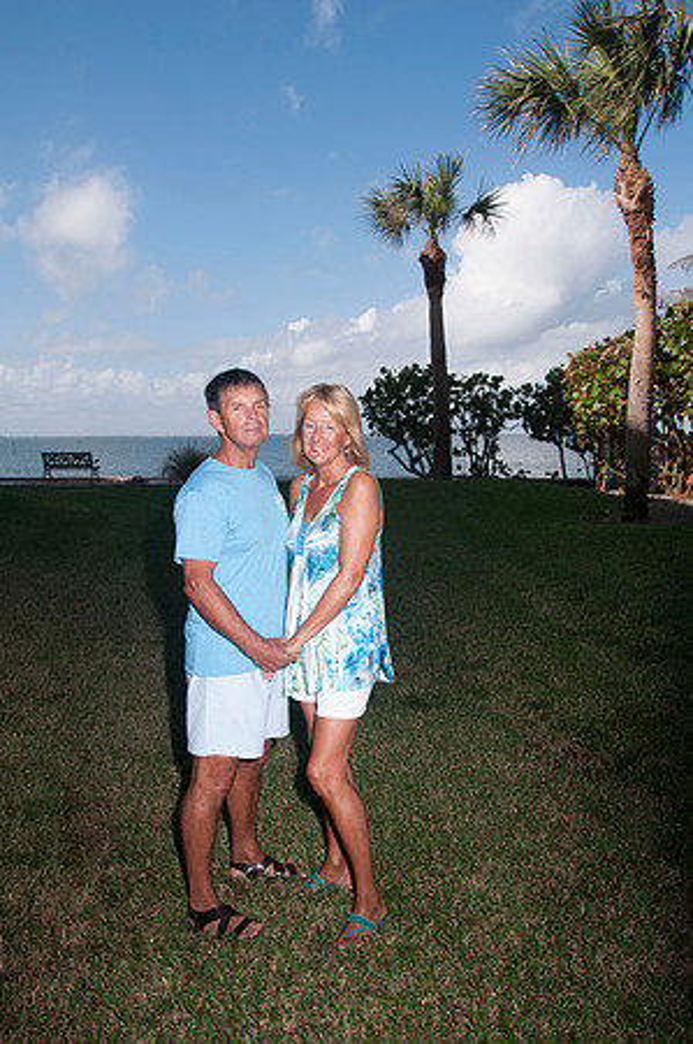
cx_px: 346
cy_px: 522
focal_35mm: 32
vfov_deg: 59.5
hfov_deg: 41.6
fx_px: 912
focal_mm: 21
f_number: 9
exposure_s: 1/250
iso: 100
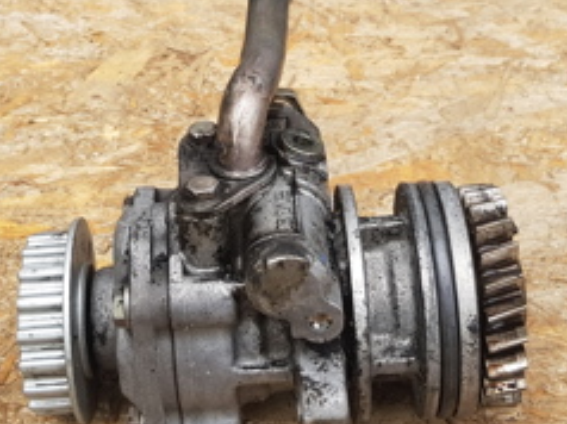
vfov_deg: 20.7
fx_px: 1145
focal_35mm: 70
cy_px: 87
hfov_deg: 27.8
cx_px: 255
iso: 40
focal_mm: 4.2
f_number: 1.7
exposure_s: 1/554
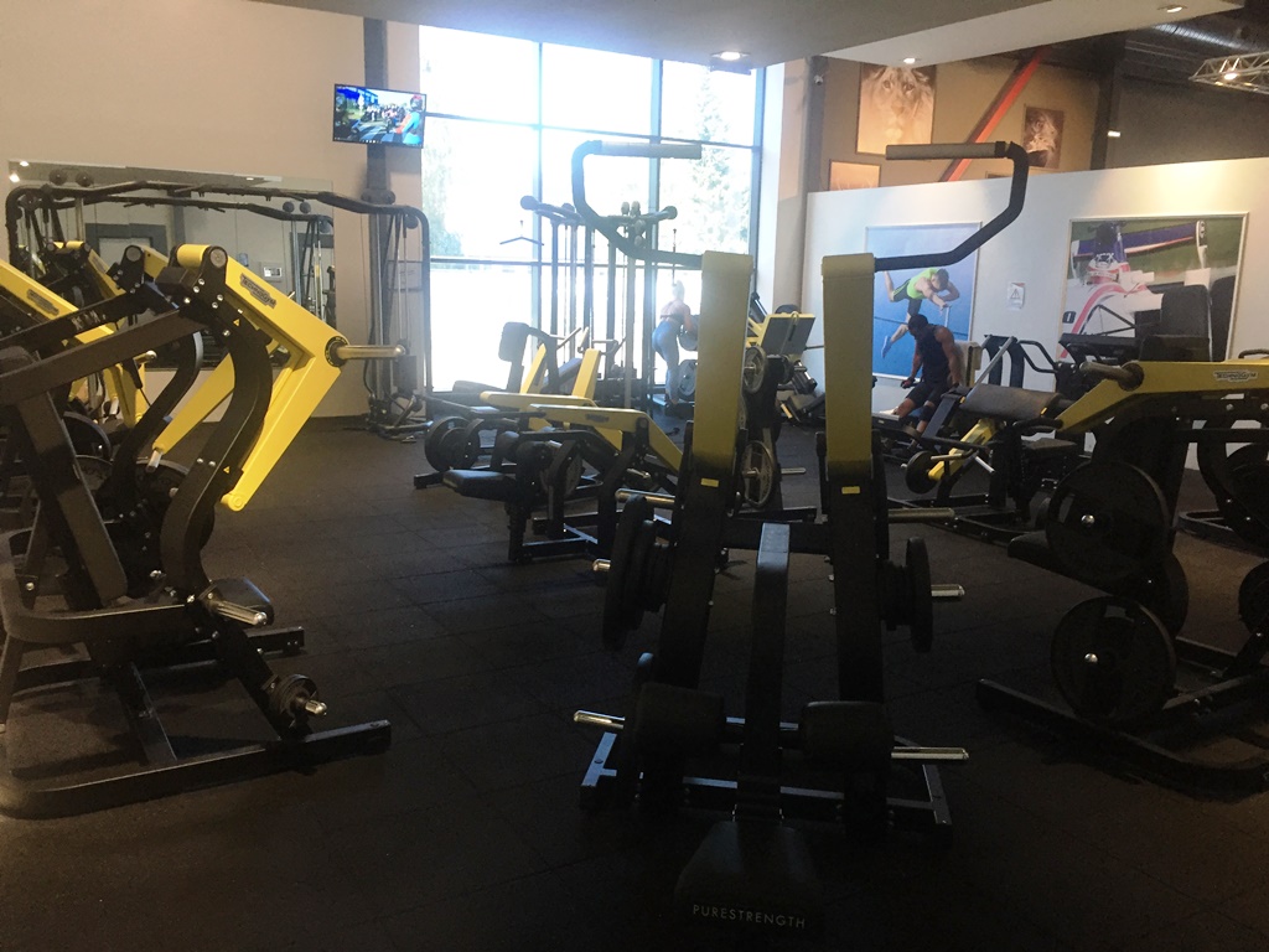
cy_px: 476
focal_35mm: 29
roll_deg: -2.2
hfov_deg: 61.7
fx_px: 1063
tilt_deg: -9.7
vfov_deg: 48.2
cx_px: 634
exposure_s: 1/33
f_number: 2.2
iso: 80
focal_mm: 4.15
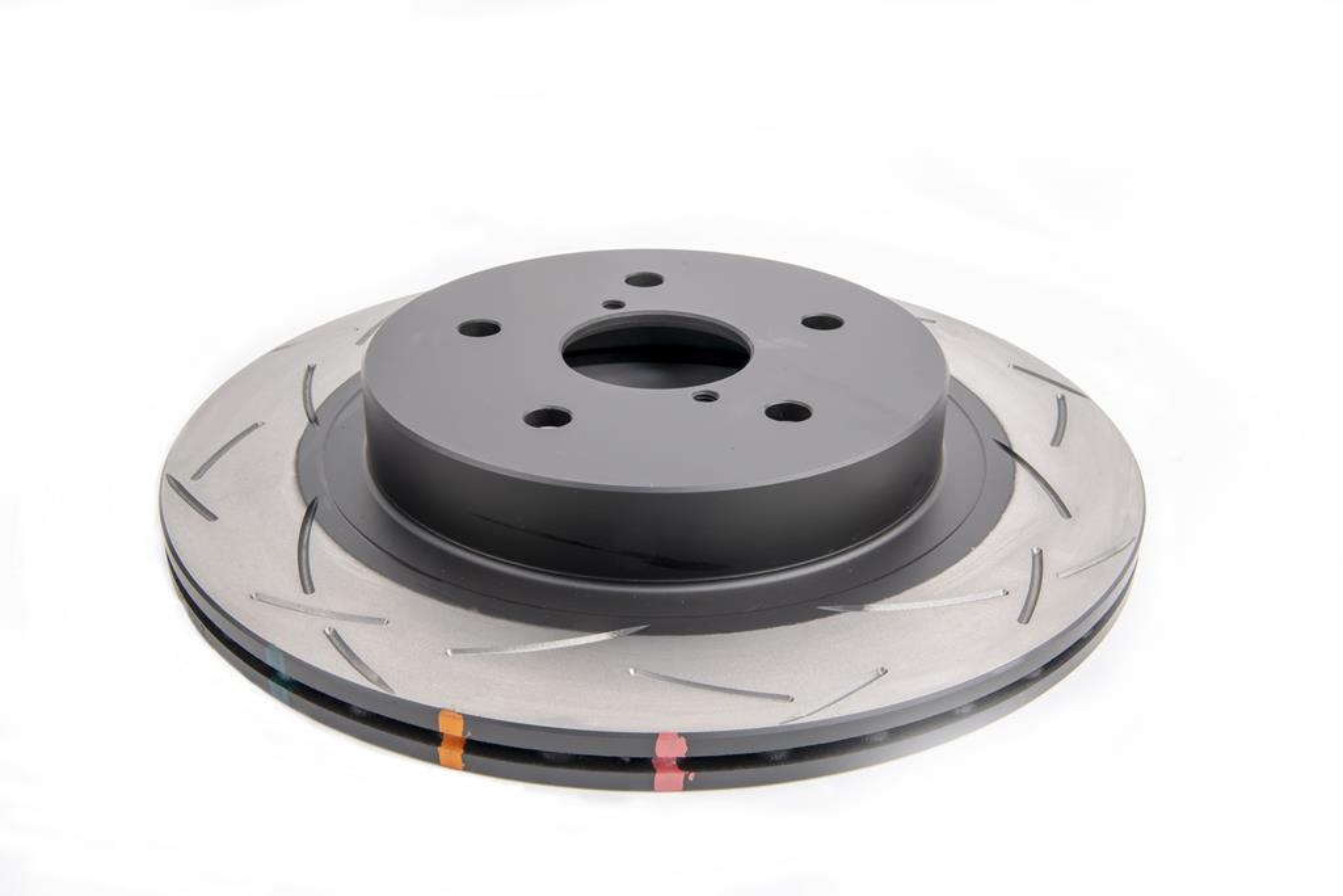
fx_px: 1604
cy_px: 448
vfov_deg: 31.2
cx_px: 672
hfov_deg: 45.4
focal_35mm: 43
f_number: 22
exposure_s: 1/160
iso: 100
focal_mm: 43
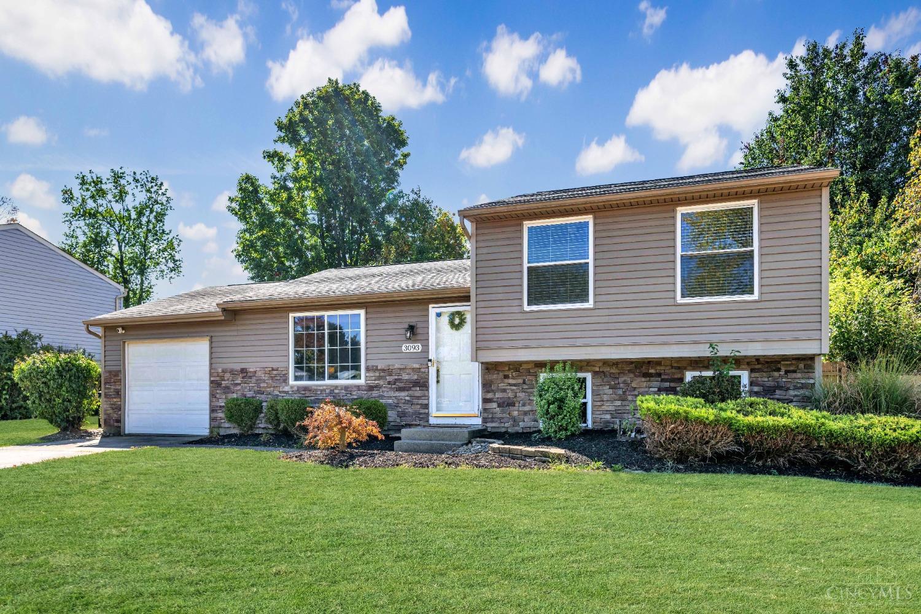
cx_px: 460
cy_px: 307
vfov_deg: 53.1
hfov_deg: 73.7
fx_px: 614
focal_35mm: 24
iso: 400
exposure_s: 1/640
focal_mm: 24
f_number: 5.6
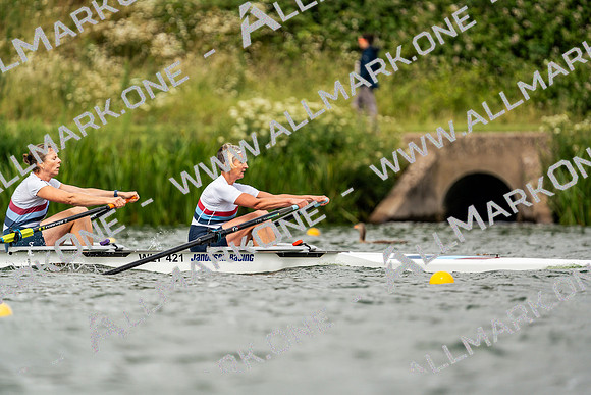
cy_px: 198
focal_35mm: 547
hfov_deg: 3.8
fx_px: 8982
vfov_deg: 2.5
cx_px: 296
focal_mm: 547
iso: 400
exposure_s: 1/2000
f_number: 6.3
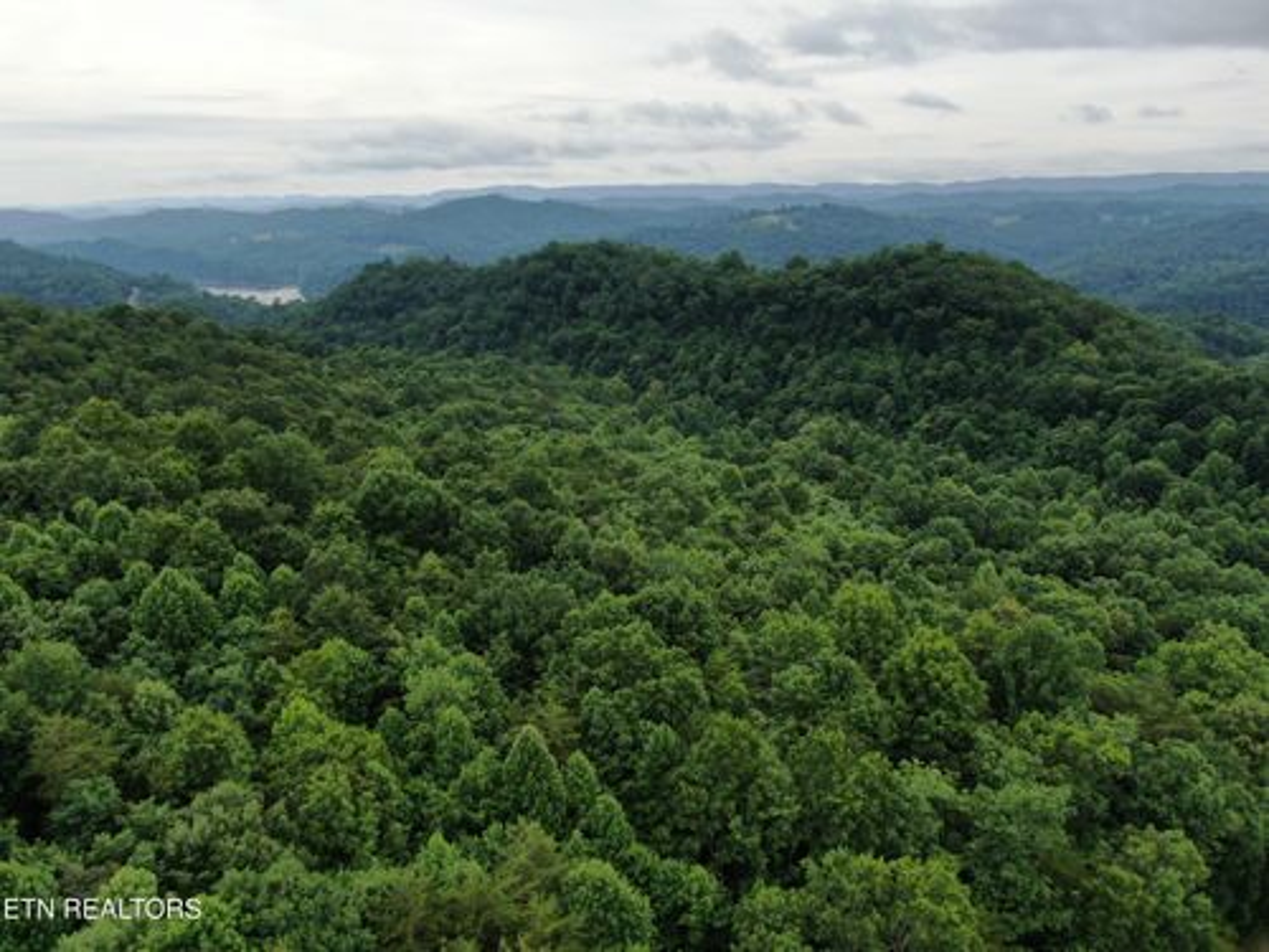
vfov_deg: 56.8
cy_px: 476
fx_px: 880
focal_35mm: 24
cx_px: 634
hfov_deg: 71.6
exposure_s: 1/1000
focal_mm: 4.39
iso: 100
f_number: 2.8
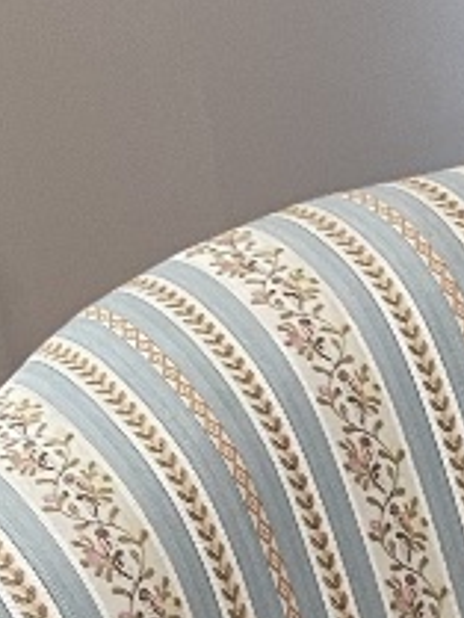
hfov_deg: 9.6
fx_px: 2660
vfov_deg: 11.3
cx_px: 748
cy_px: 1437
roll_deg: +1.2
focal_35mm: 149
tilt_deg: -37.6
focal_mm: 4.2
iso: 160
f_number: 1.6
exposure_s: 1/60
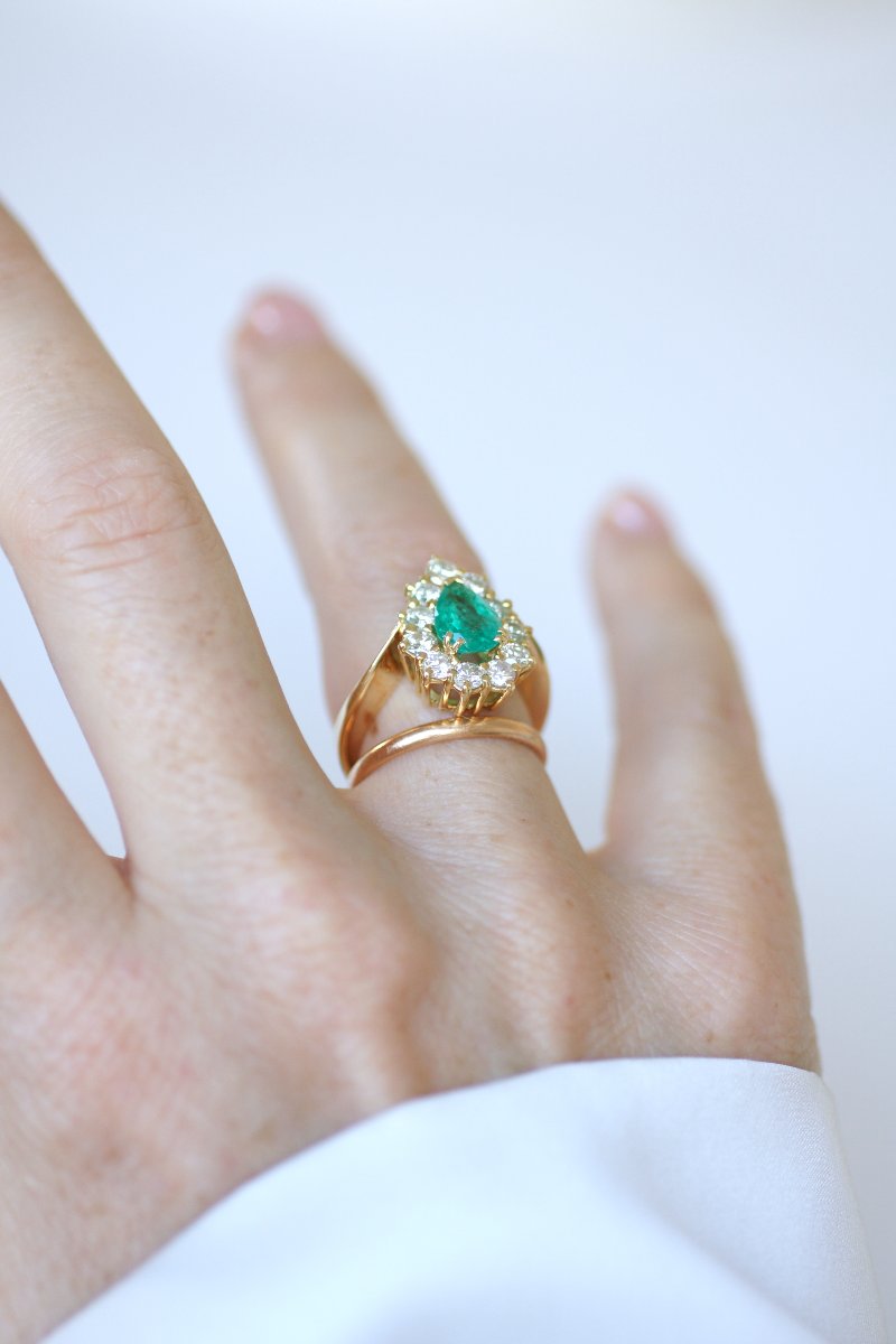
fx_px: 3920
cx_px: 448
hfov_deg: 13.0
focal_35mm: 105
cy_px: 672
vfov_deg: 19.5
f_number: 2.8
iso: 250
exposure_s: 1/125
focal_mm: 70
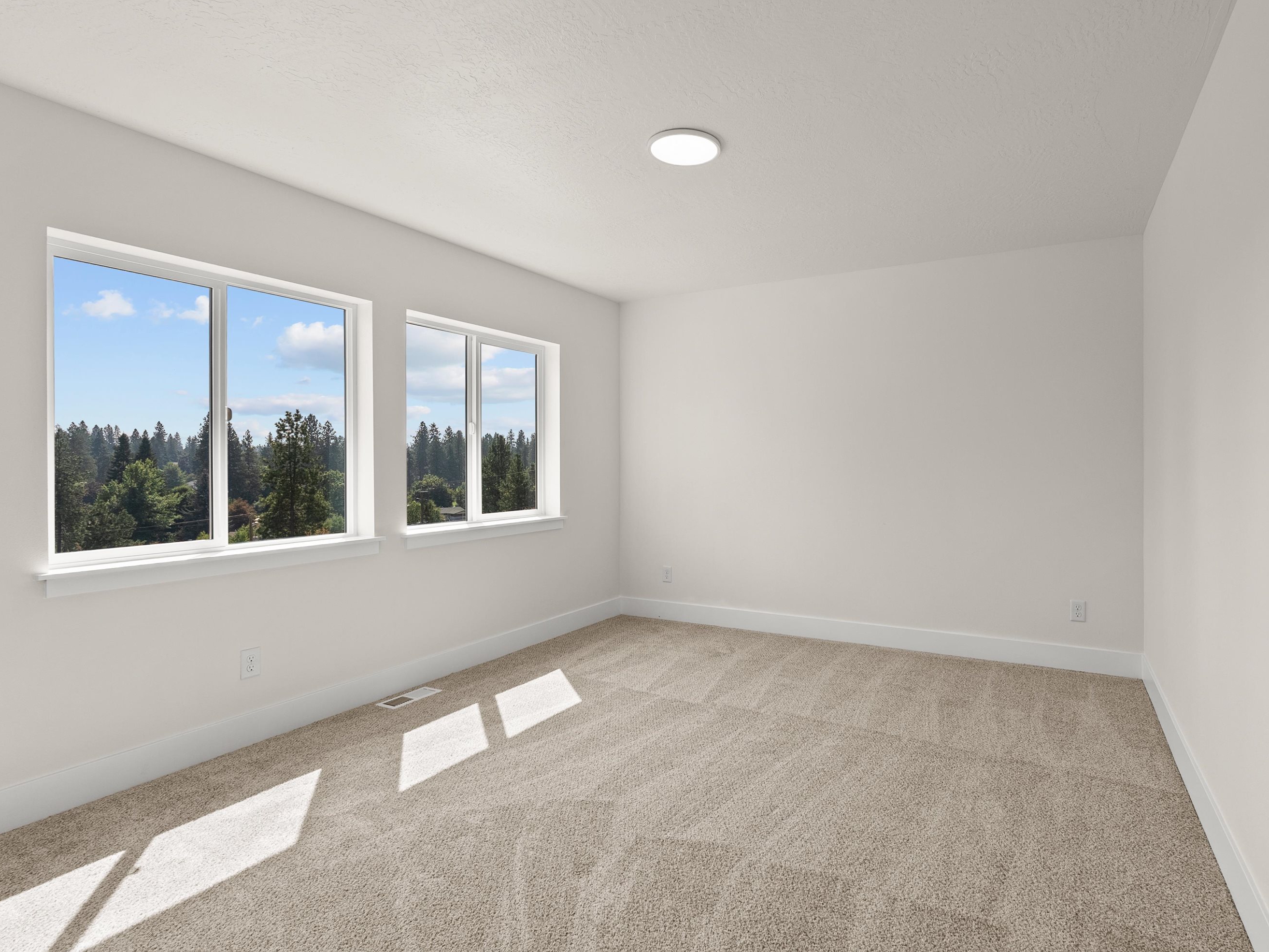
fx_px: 660
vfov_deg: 71.6
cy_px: 469
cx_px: 728
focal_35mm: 18
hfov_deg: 87.2
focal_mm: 16
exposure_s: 1/80
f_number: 8
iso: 400
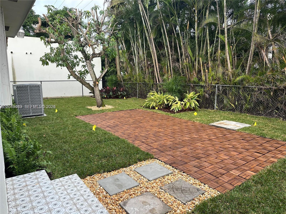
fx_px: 198
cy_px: 107
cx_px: 143
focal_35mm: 24
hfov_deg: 71.6
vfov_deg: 56.8
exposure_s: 1/406
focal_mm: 6.86
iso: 80
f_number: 1.78
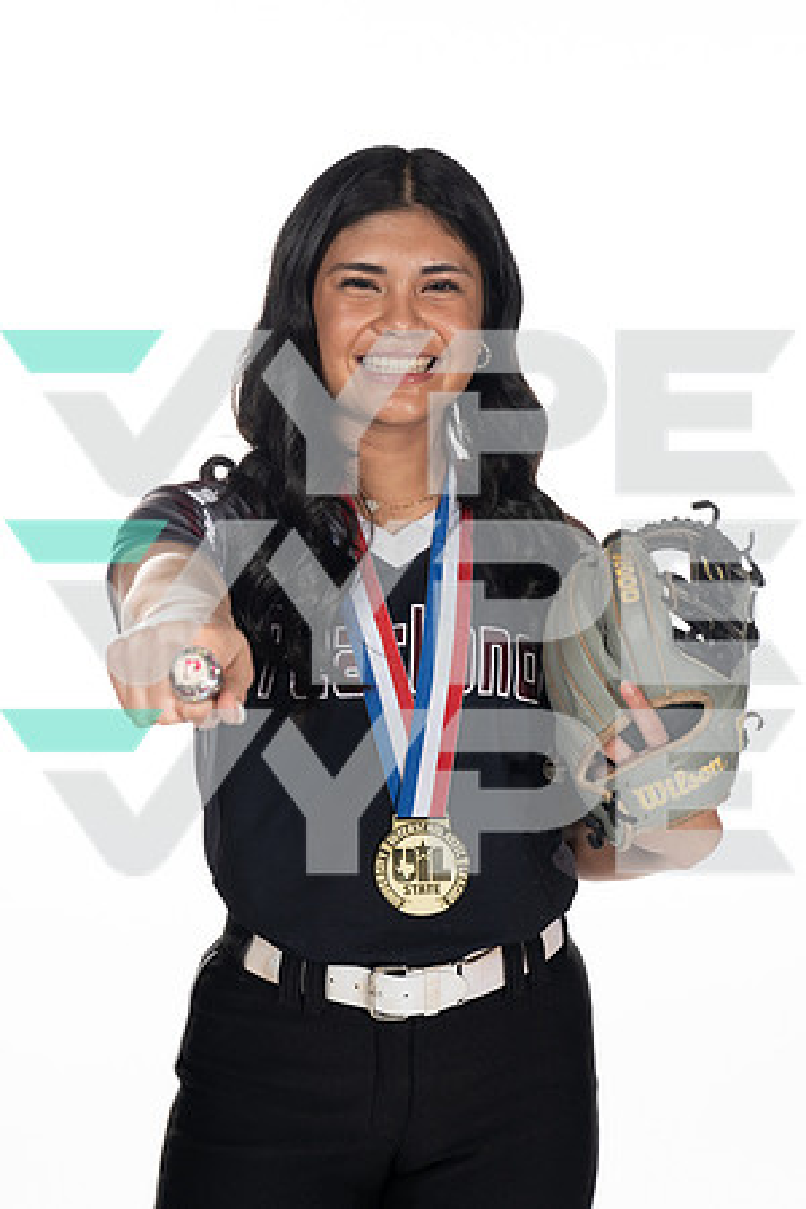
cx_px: 403
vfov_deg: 31.4
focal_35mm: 64
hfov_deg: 21.2
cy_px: 604
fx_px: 2149
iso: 400
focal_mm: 64
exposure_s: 1/250
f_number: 6.3
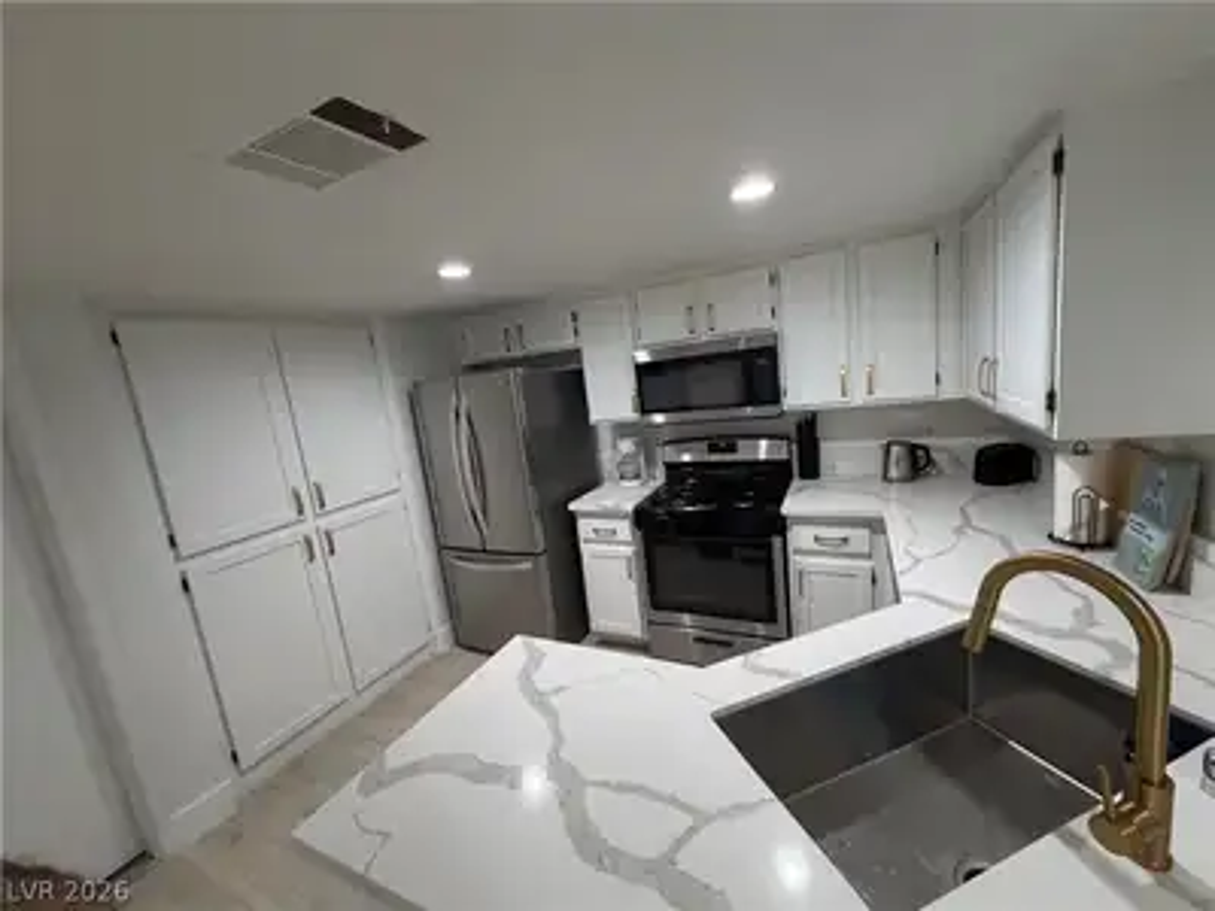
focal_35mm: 14
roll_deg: +7.6
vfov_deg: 85.7
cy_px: 456
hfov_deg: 102.1
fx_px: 491
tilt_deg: -9.4
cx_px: 608
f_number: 2.2
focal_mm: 2.22
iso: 320
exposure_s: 1/100
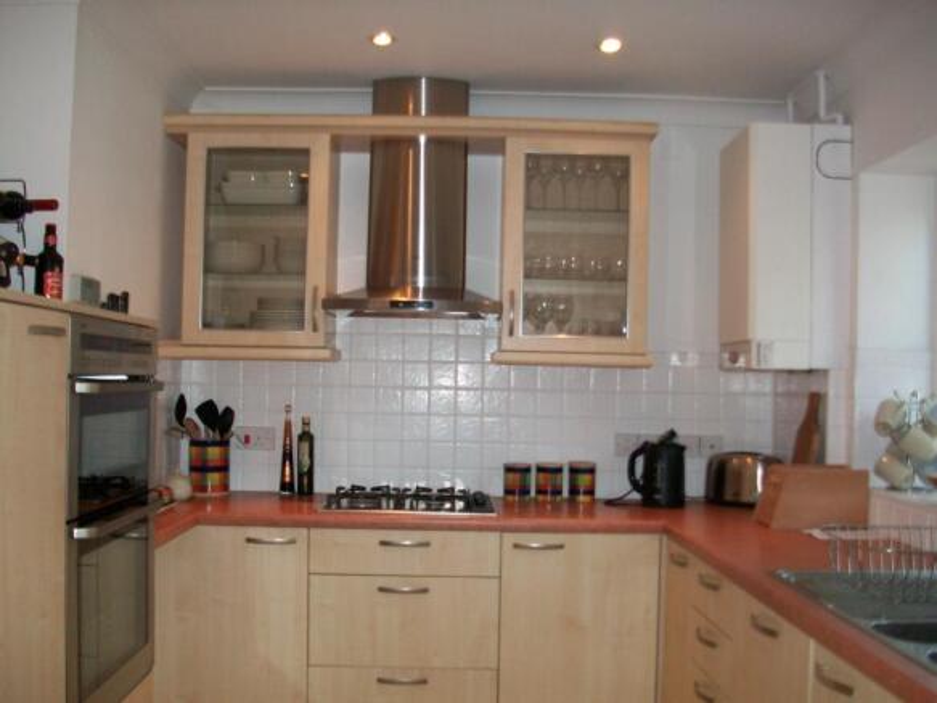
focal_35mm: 34
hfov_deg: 54.0
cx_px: 468
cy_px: 352
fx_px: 920
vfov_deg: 41.8
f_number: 2.8
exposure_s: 1/60
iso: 120
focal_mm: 5.7
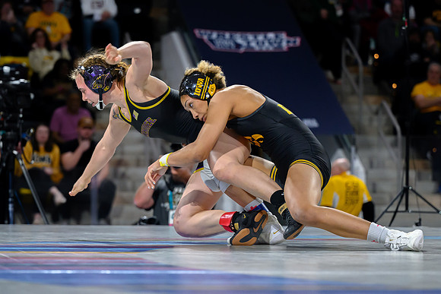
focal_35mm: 161
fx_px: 1976
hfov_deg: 12.7
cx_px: 194
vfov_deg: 8.5
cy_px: 167
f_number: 2.8
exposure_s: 1/800
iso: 2800
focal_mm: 105
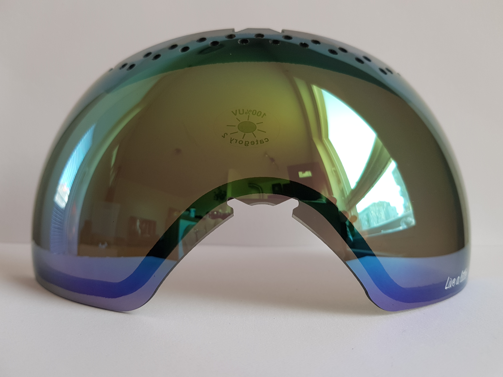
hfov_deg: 67.3
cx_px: 252
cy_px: 188
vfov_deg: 53.1
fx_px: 378
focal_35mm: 26
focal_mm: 4.2
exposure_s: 1/120
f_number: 1.7
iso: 80
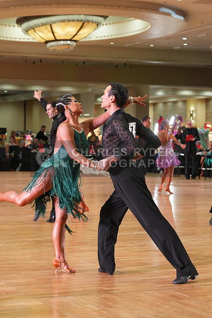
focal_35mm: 94
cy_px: 159
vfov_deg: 21.7
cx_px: 106
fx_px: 830
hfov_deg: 14.6
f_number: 5.6
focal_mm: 94
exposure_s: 1/200
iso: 4000
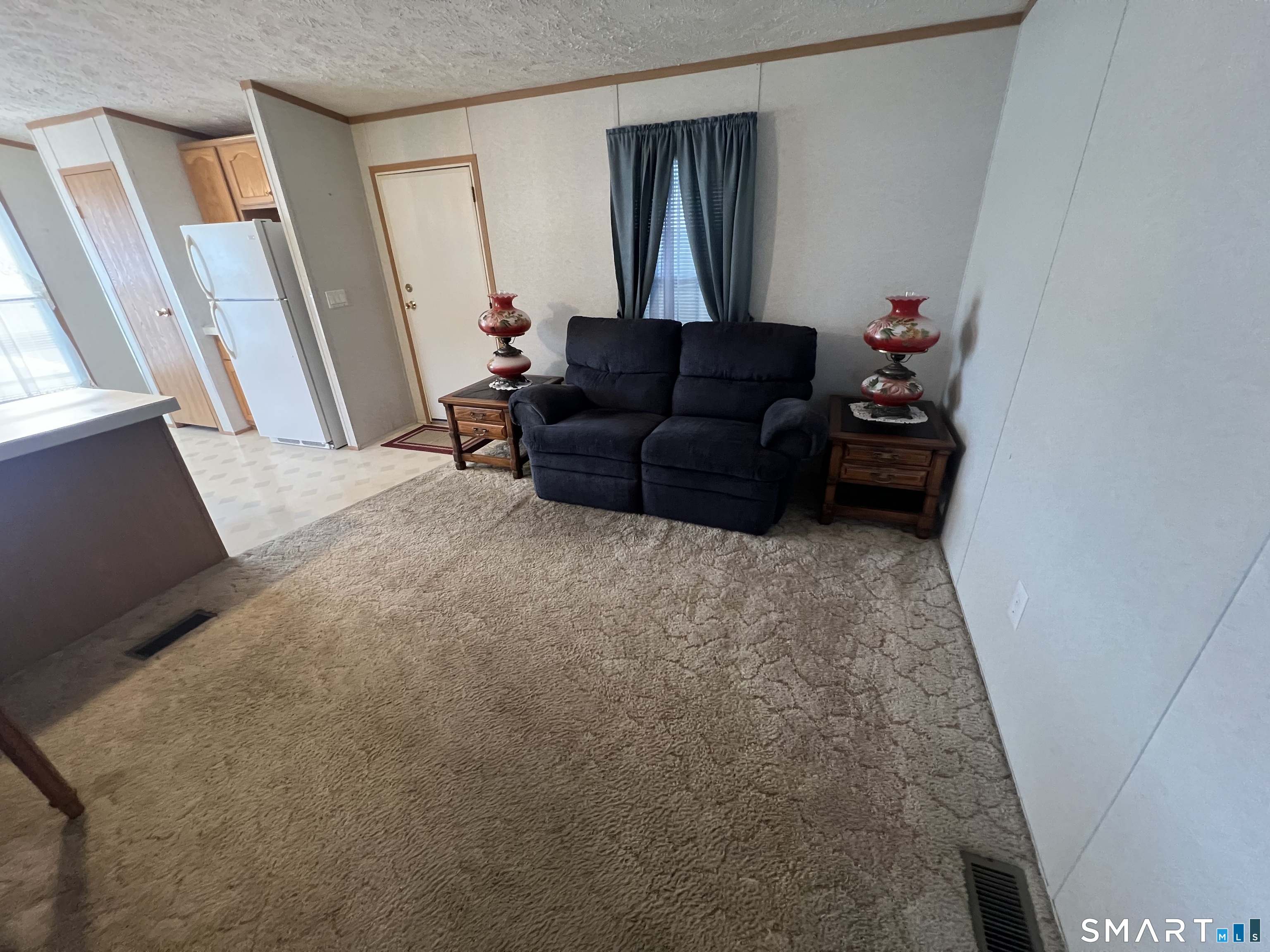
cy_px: 476
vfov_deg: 89.9
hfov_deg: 106.2
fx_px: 477
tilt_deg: -26.2
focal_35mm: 13
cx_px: 635
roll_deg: +1.9
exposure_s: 1/60
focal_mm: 1.57
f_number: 1.8
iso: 500
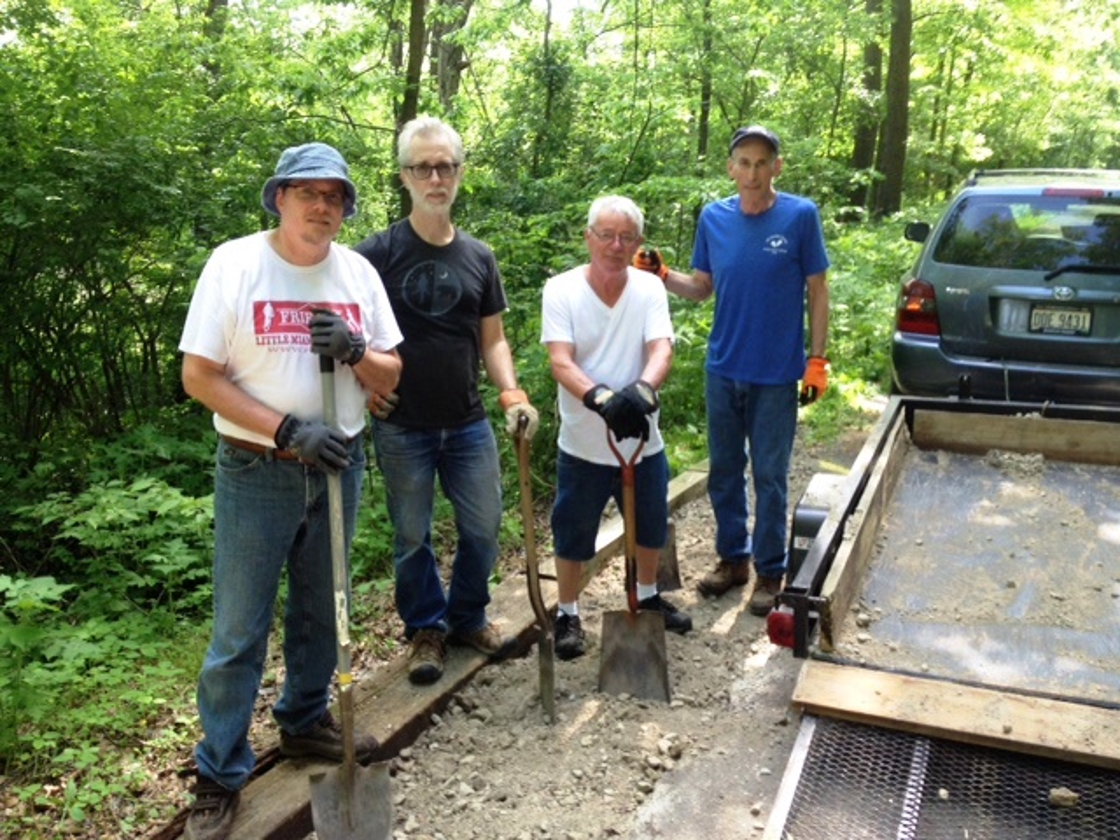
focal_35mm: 35
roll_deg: -0.9
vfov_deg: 40.7
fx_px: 1132
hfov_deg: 52.6
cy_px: 420
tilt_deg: -13.1
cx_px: 560
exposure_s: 1/120
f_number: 2.4
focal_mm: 4.28
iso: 64
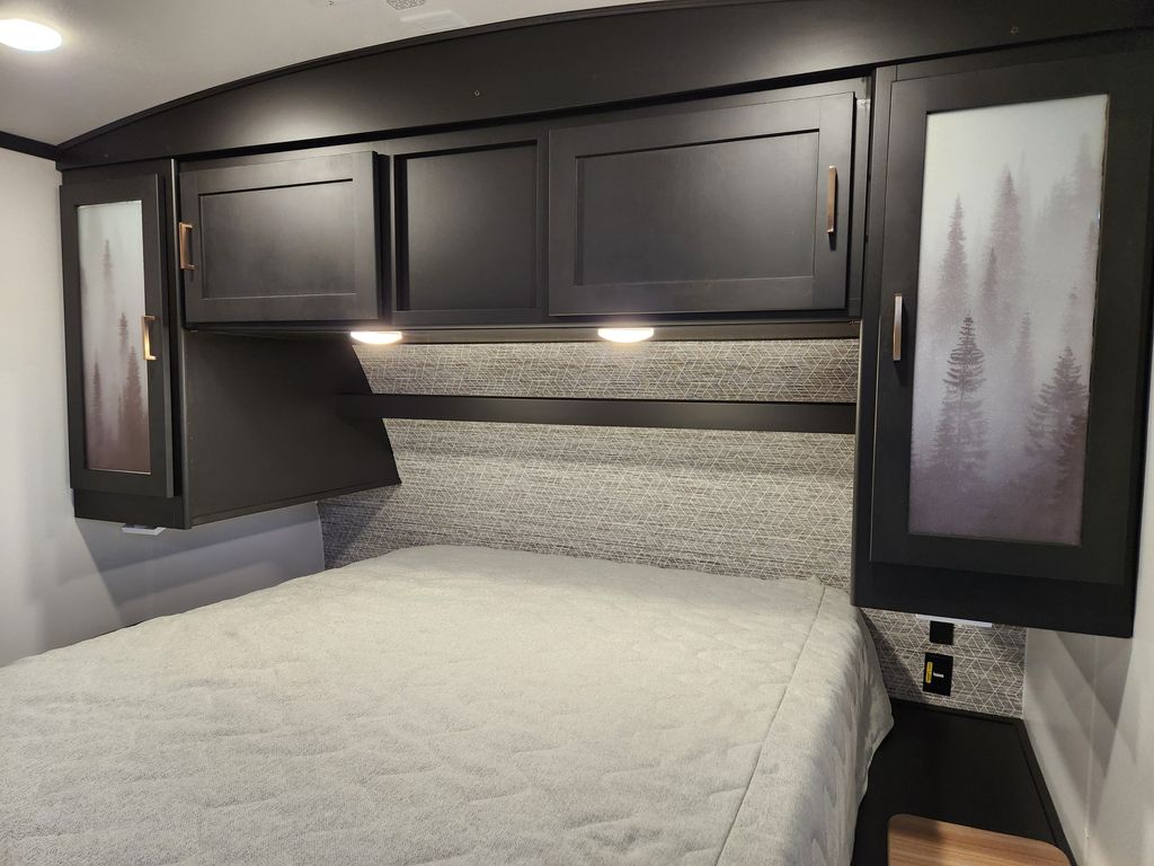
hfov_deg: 73.9
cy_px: 433
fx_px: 767
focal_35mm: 23
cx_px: 577
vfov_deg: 58.9
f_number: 1.8
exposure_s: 1/100
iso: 250
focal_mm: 5.4
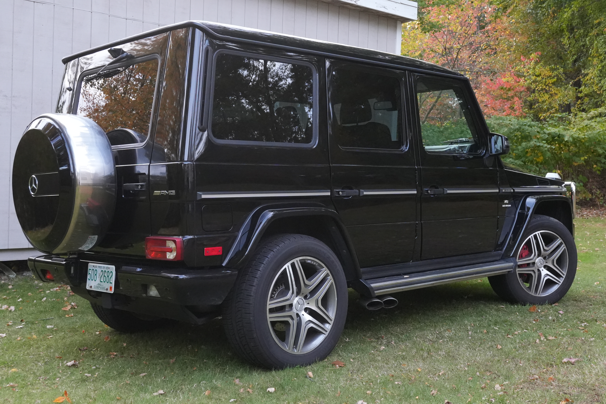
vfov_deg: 29.9
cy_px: 202
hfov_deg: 43.6
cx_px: 303
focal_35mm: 45
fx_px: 757
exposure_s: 1/160
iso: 5000
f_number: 8
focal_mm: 30
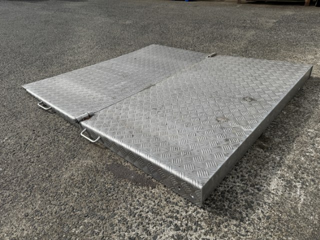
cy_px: 120
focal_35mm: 24
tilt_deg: -31.7
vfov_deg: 56.8
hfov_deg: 71.6
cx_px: 160
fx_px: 222
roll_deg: -0.1
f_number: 1.78
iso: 80
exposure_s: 1/5348
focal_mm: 6.76
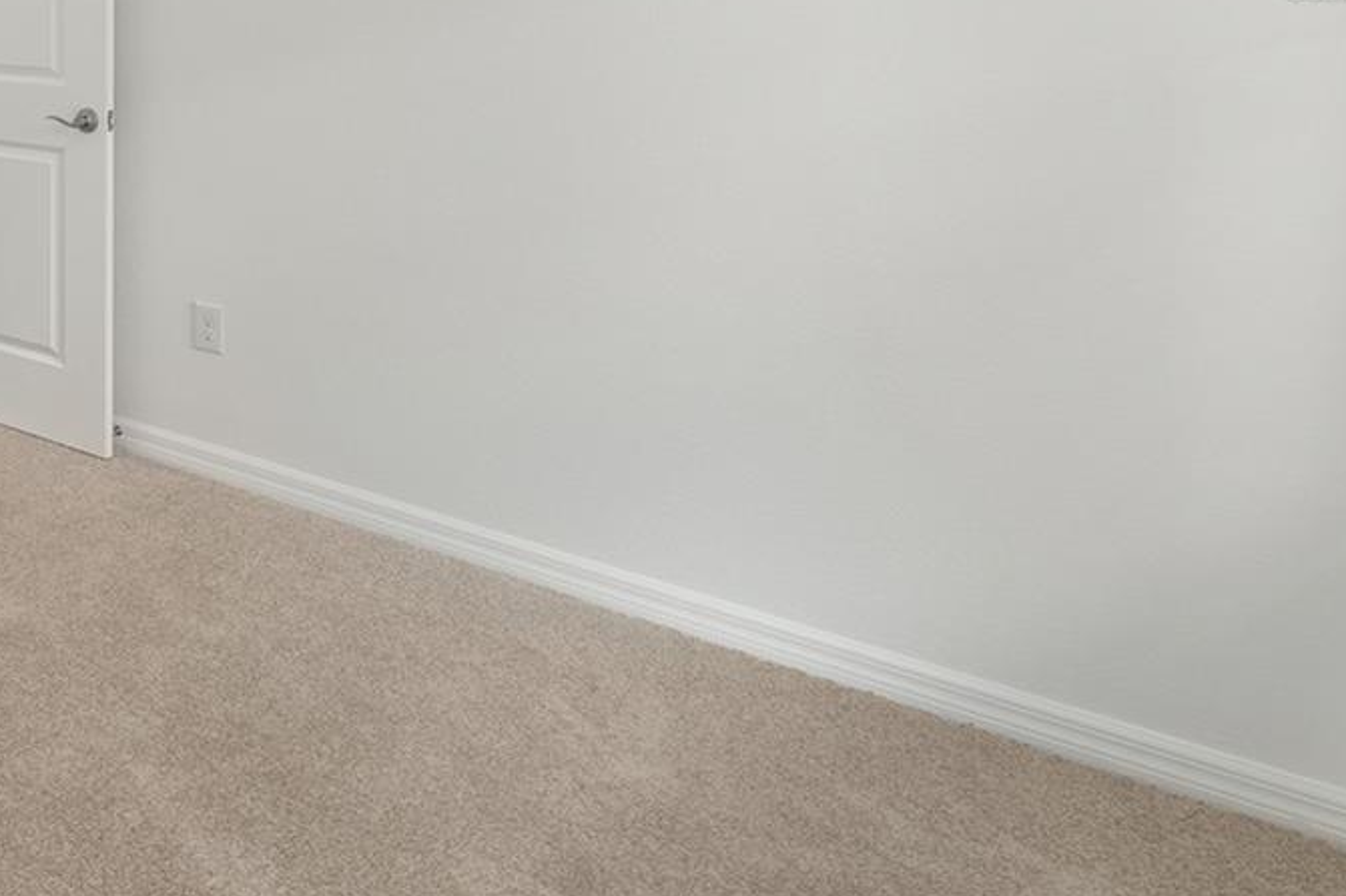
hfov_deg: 45.2
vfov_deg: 37.4
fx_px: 1159
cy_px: -16
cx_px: -140
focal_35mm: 31
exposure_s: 1/25
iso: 400
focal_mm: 13
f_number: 8
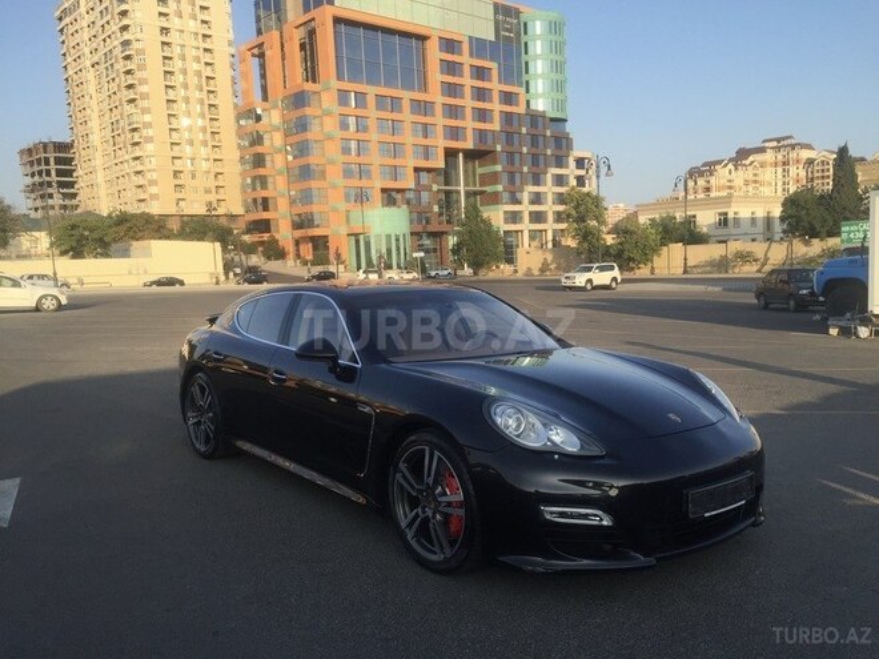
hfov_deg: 61.7
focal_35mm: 29
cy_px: 330
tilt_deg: -5.9
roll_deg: +2.6
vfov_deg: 48.2
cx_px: 440
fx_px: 736
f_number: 2.2
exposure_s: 1/807
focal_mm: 4.15
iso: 32
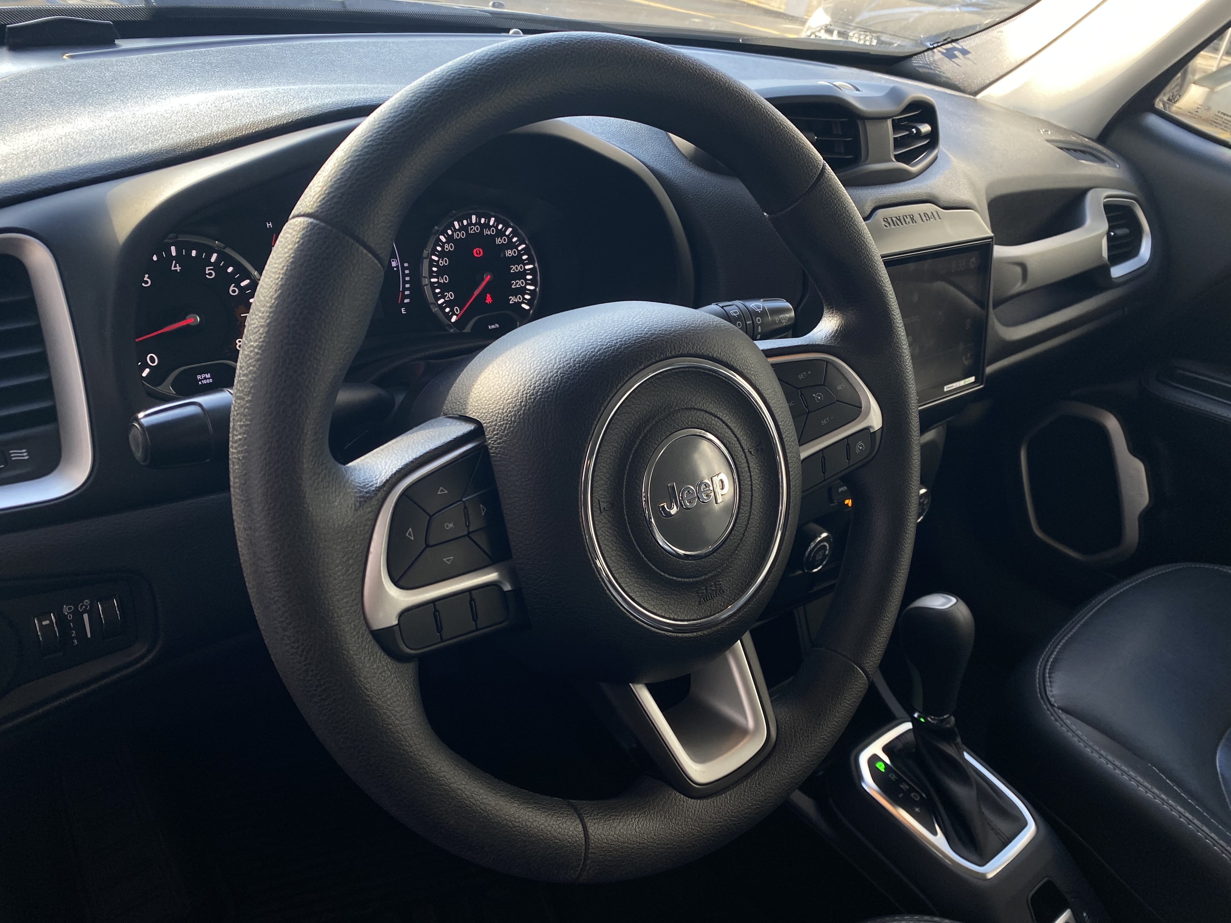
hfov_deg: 67.3
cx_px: 616
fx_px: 925
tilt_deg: -30.2
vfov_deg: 53.1
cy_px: 462
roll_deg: -8.7
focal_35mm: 26
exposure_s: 1/121
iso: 80
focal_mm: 4.25
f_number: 1.8
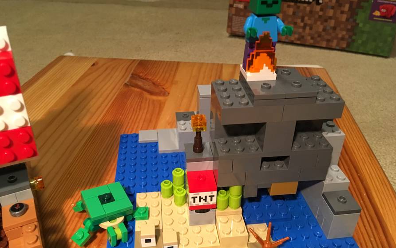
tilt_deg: -32.2
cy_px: 121
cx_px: 199
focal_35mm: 31
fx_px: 335
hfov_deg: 61.2
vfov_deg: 40.6
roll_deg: -1.3
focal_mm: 4.15
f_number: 2.2
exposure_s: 1/33
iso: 160
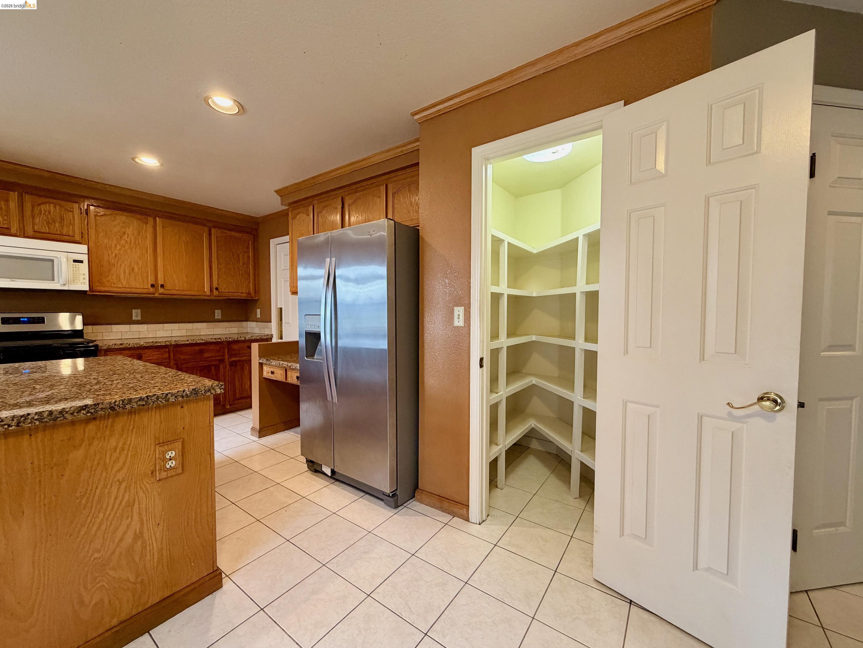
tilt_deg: -1.5
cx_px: 432
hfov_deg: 102.1
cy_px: 324
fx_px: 349
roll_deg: +0.2
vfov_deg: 85.7
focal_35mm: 14
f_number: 2.2
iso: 320
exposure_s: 1/60
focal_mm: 2.22
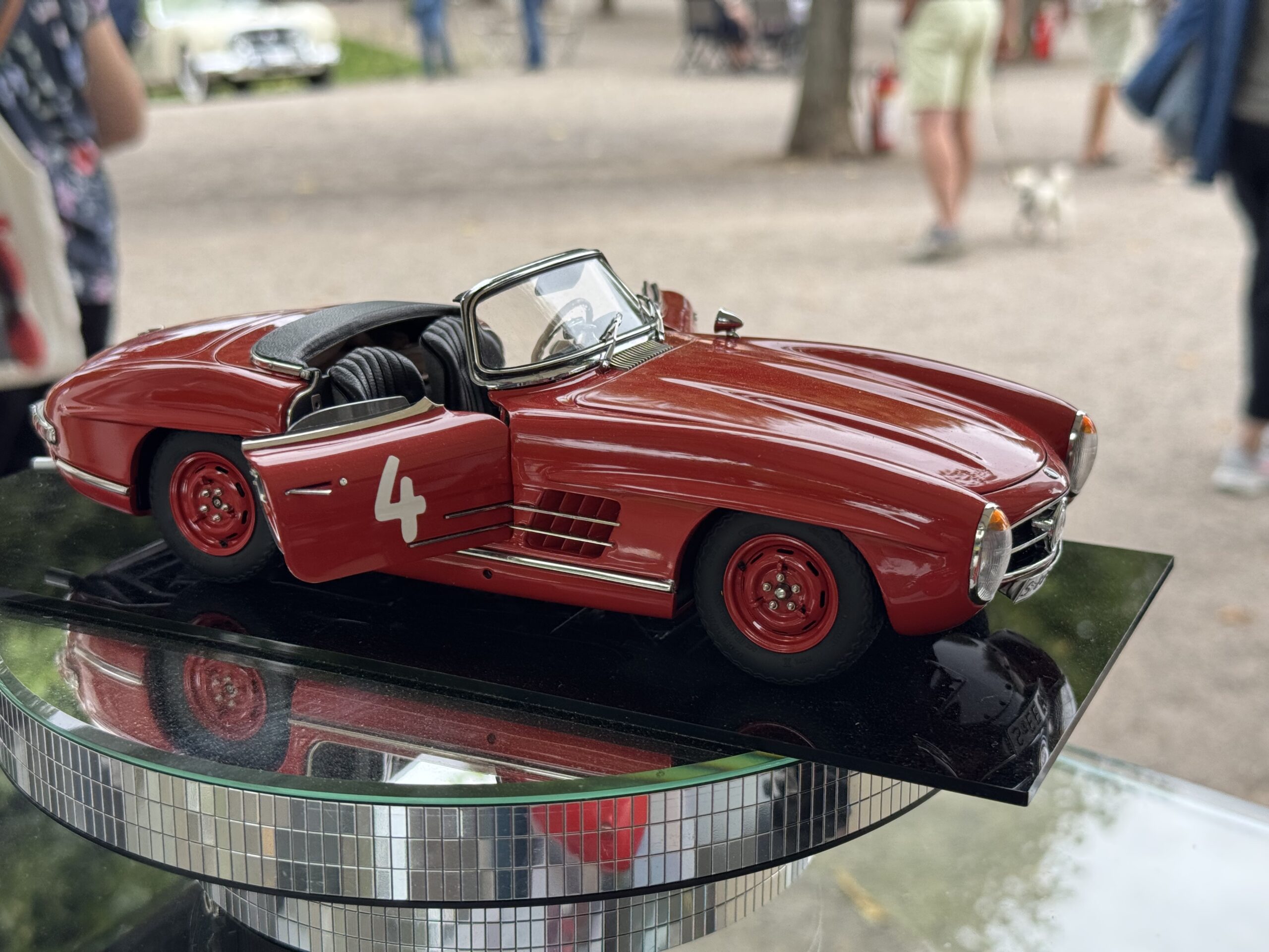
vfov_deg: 30.3
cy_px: 476
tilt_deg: -15.7
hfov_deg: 39.7
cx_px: 634
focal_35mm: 48
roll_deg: +1.1
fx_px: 1760
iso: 64
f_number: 1.78
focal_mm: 6.76
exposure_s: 1/236
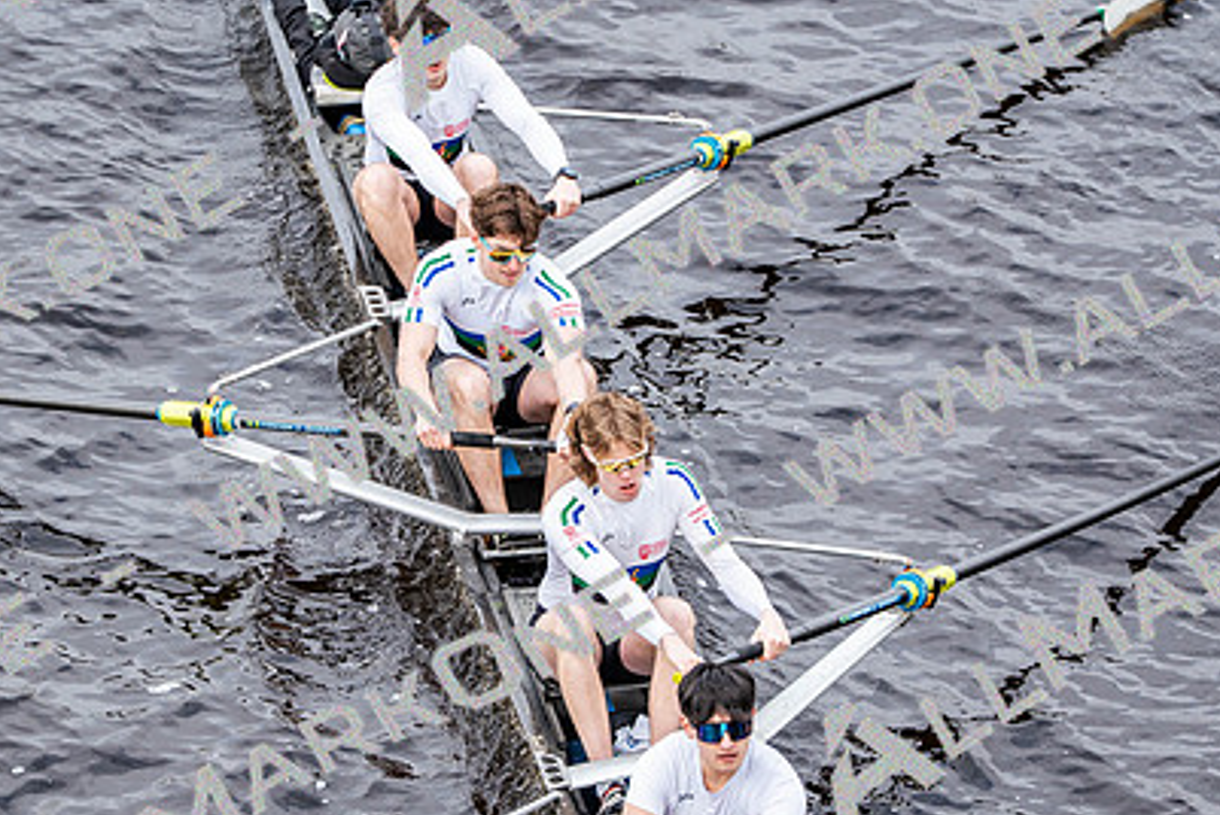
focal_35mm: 289
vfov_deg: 4.8
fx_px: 9801
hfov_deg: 7.1
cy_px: 558
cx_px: 563
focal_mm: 200
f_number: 2.8
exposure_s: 1/2000
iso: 400
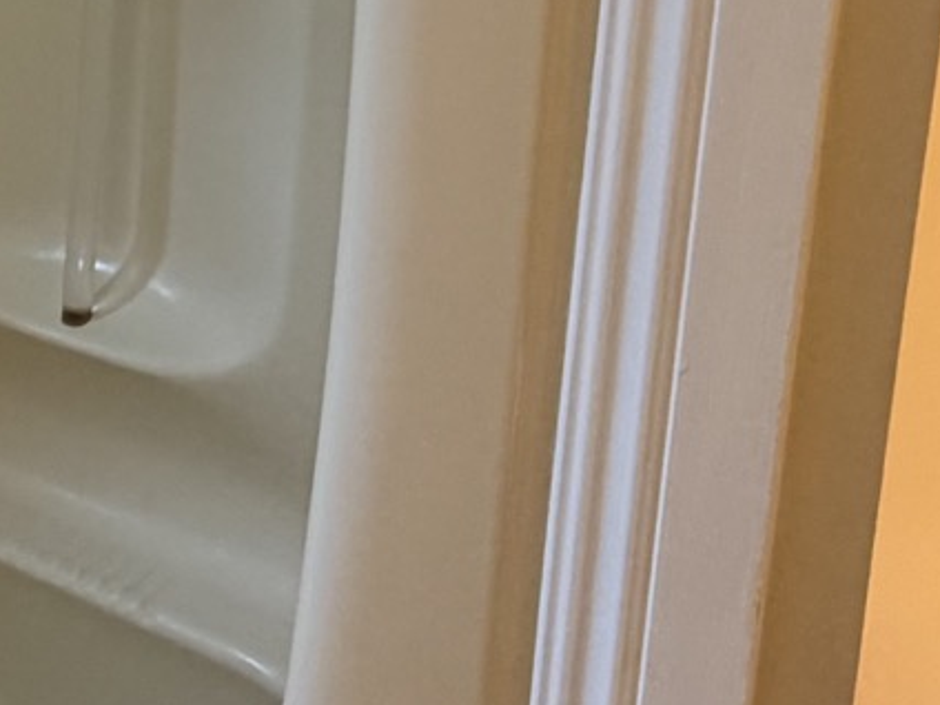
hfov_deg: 25.1
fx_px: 1792
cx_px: -304
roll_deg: -0.6
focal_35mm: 66
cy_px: -89
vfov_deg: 21.1
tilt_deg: -8.0
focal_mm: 2.22
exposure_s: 1/120
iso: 250
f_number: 2.2
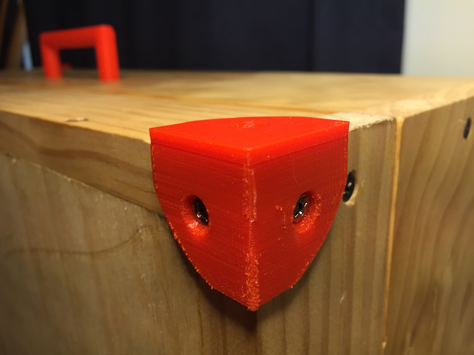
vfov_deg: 48.2
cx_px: 237
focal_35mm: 29
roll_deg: +0.4
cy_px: 178
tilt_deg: -15.4
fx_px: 397
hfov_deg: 61.7
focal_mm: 4.15
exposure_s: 1/33
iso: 100
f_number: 2.2
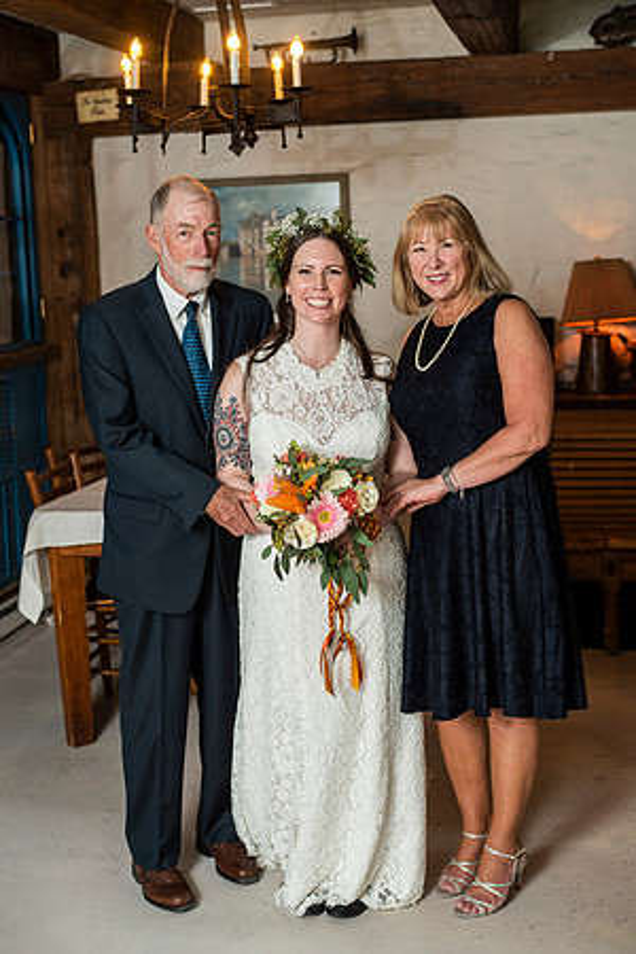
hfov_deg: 27.0
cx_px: 318
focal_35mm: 50
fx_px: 1325
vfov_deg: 39.6
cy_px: 477
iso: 400
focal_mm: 50
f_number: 3.2
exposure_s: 1/80
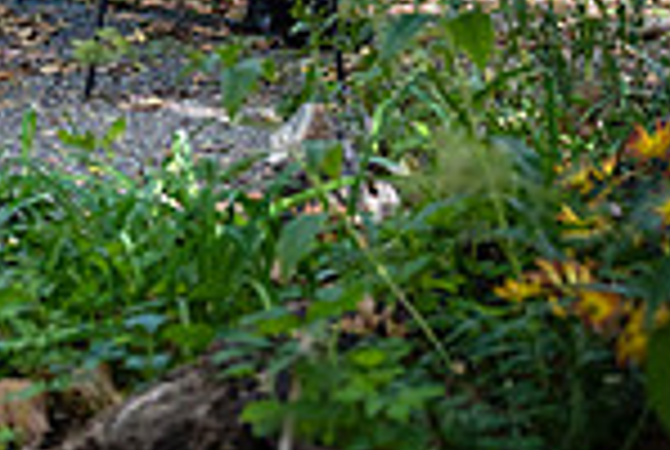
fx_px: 3263
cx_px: -485
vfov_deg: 7.8
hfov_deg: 11.0
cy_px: -147
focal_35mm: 175
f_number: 3.2
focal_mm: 41
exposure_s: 1/640
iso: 1000
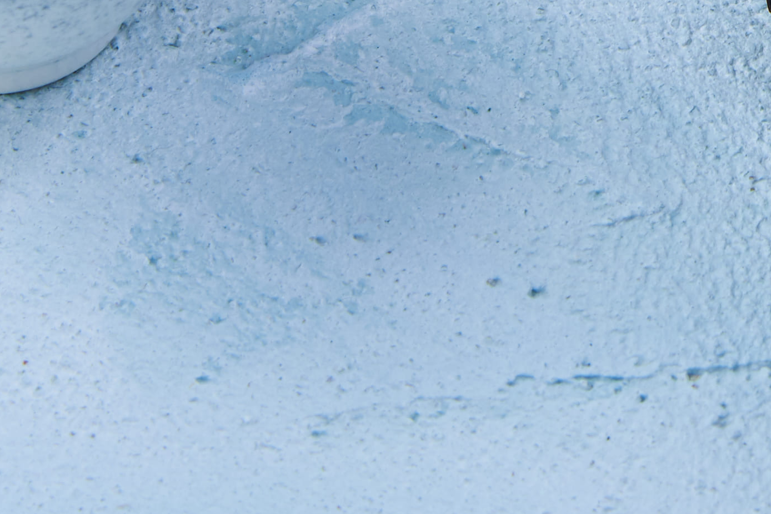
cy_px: -760
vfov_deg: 4.3
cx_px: 1002
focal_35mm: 315
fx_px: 6747
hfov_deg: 6.5
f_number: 11
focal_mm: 55
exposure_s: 1/2
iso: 100
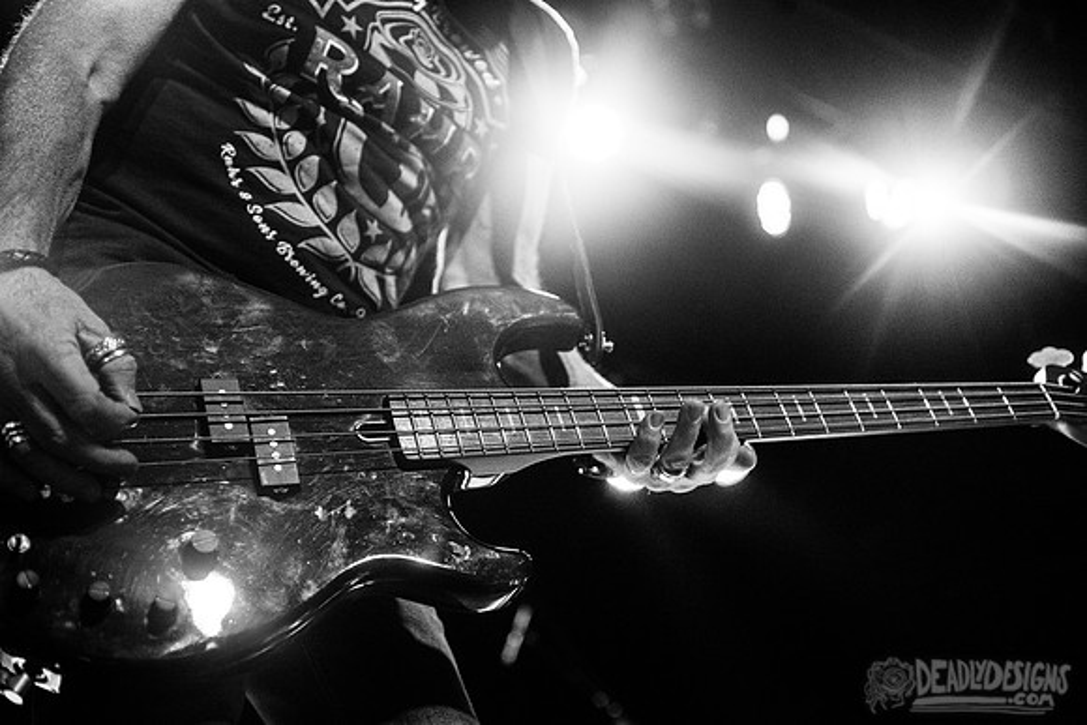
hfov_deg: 41.1
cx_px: 544
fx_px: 1450
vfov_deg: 28.1
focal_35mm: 48
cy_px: 362
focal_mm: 48
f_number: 3.2
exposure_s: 1/320
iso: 3200
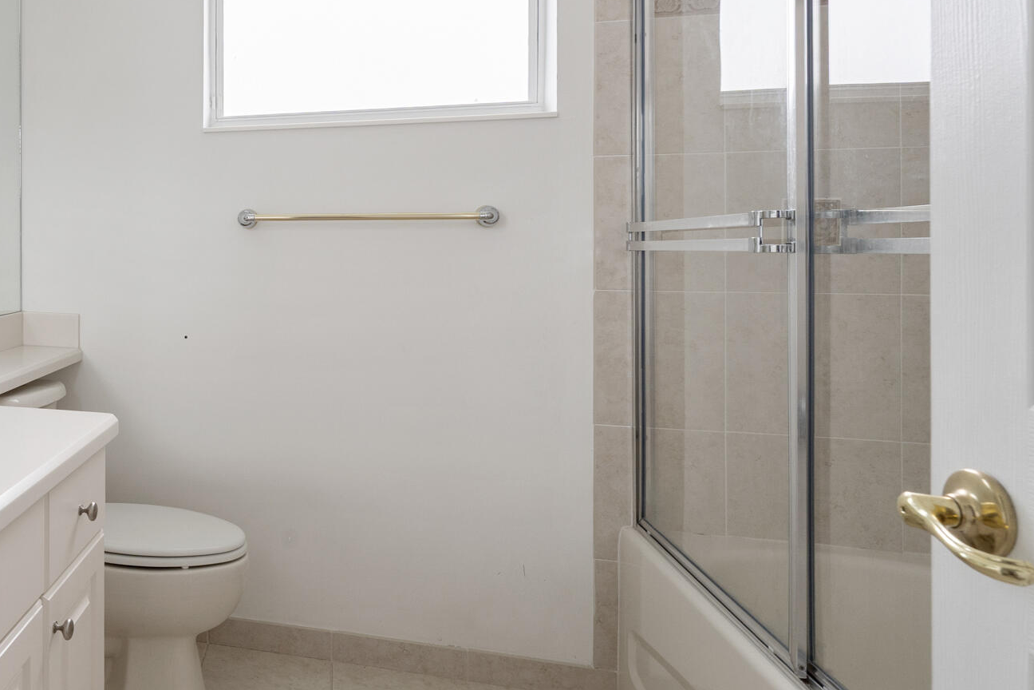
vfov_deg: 47.3
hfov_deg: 56.8
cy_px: 245
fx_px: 775
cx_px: 80
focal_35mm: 27
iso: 320
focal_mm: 14
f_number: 9
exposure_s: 1/8
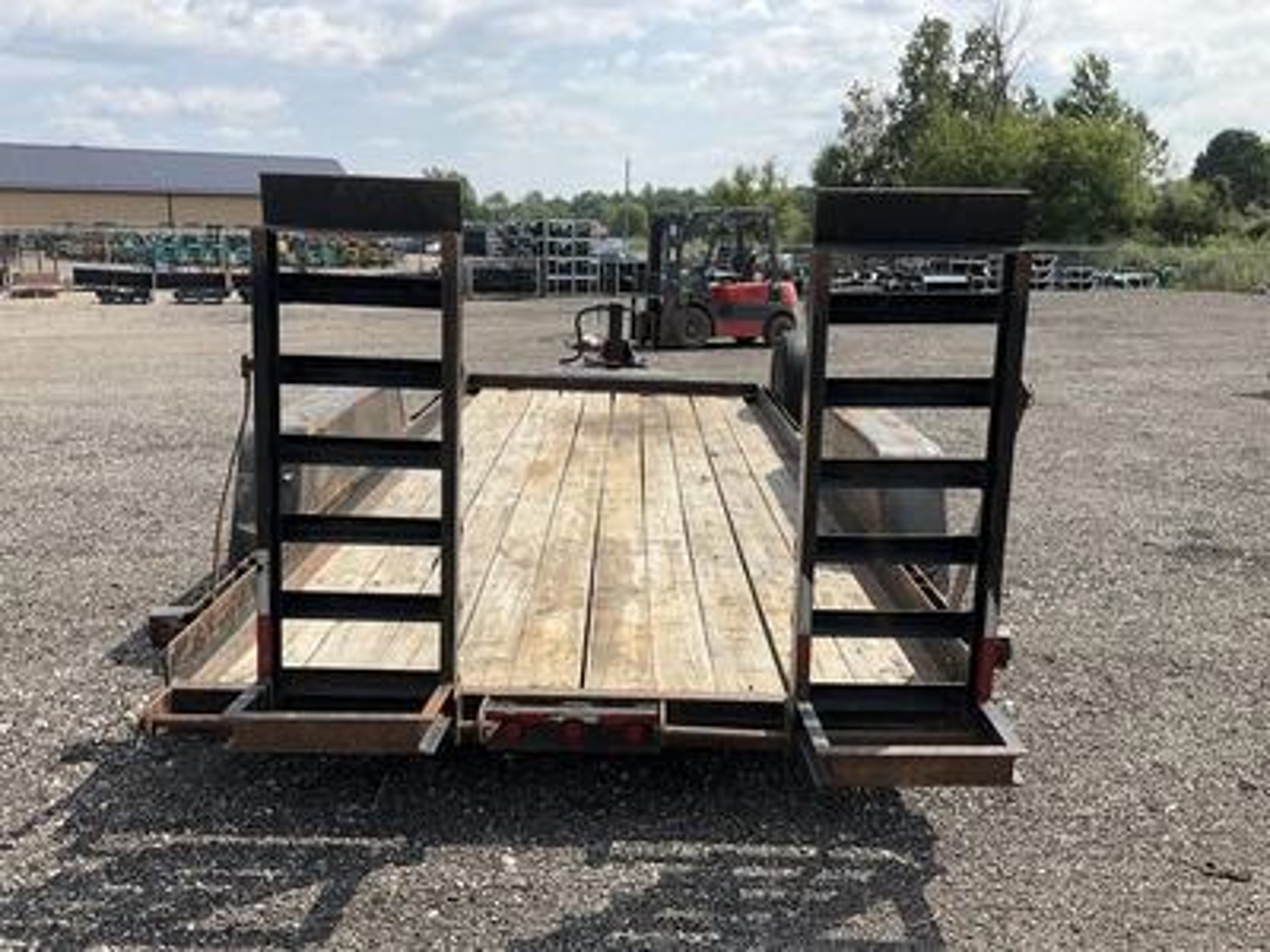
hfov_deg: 61.7
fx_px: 1064
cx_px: 635
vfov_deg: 48.2
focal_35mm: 29
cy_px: 476
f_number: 1.8
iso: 25
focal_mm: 3
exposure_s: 1/2058
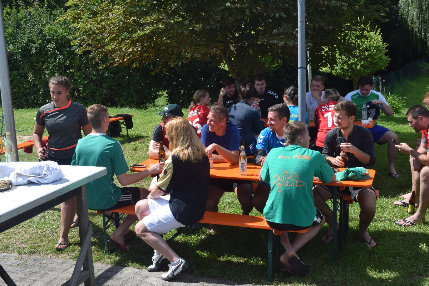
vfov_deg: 28.9
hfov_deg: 42.3
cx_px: 214
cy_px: 143
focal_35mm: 46
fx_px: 554
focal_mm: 31
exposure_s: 1/320
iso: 200
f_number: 9
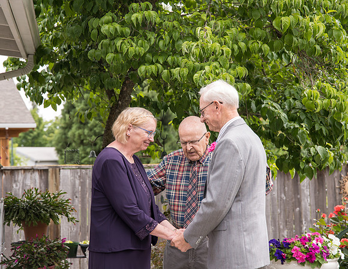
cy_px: 134
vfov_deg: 19.5
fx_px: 784
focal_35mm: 77
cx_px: 174
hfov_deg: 25.0
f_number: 4.5
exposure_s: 1/500
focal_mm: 70
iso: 400
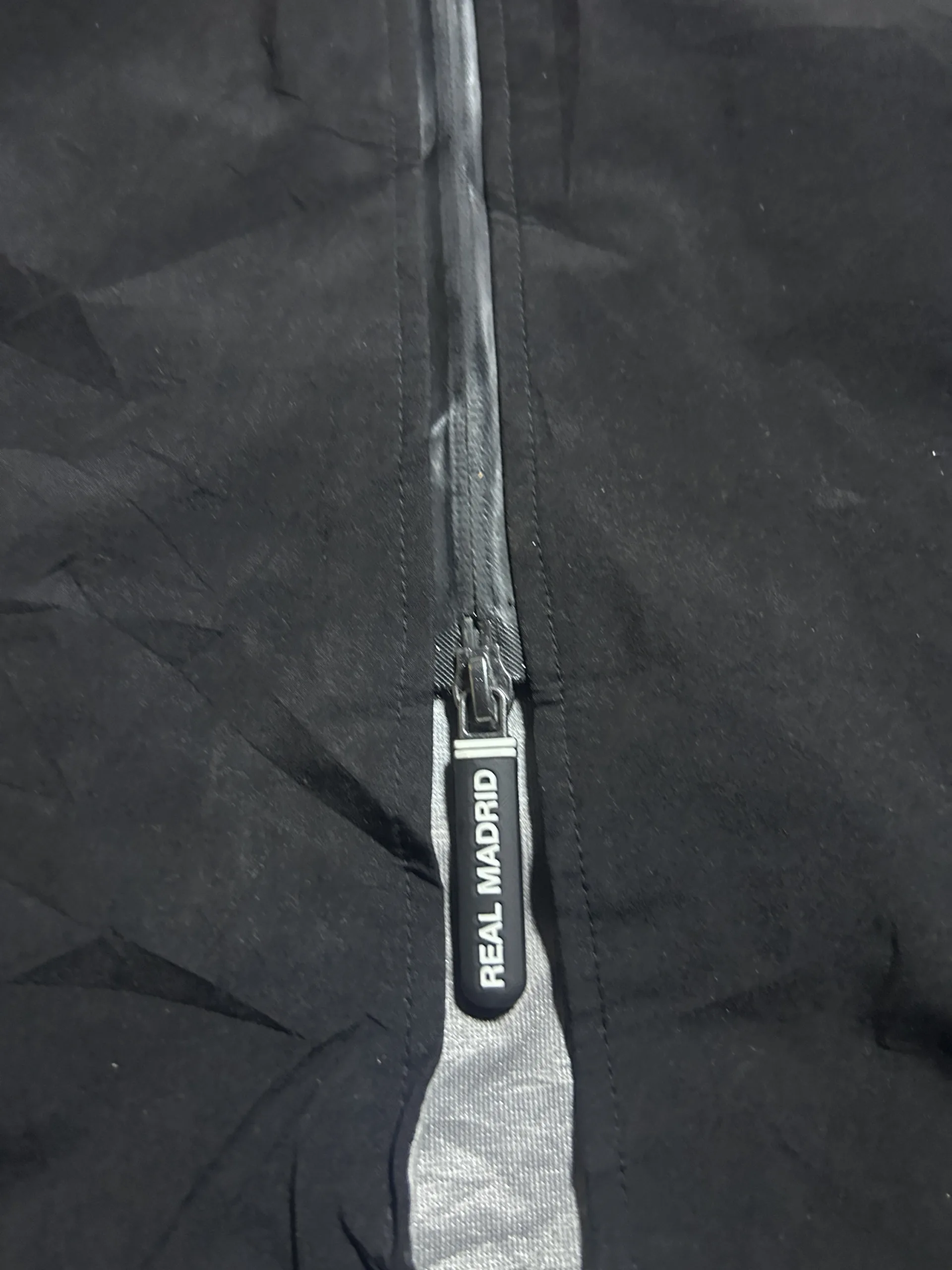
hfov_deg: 53.1
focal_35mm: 26
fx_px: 953
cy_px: 635
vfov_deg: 67.3
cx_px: 476
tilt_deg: -64.0
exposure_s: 1/25
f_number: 1.5
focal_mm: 5.7
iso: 640
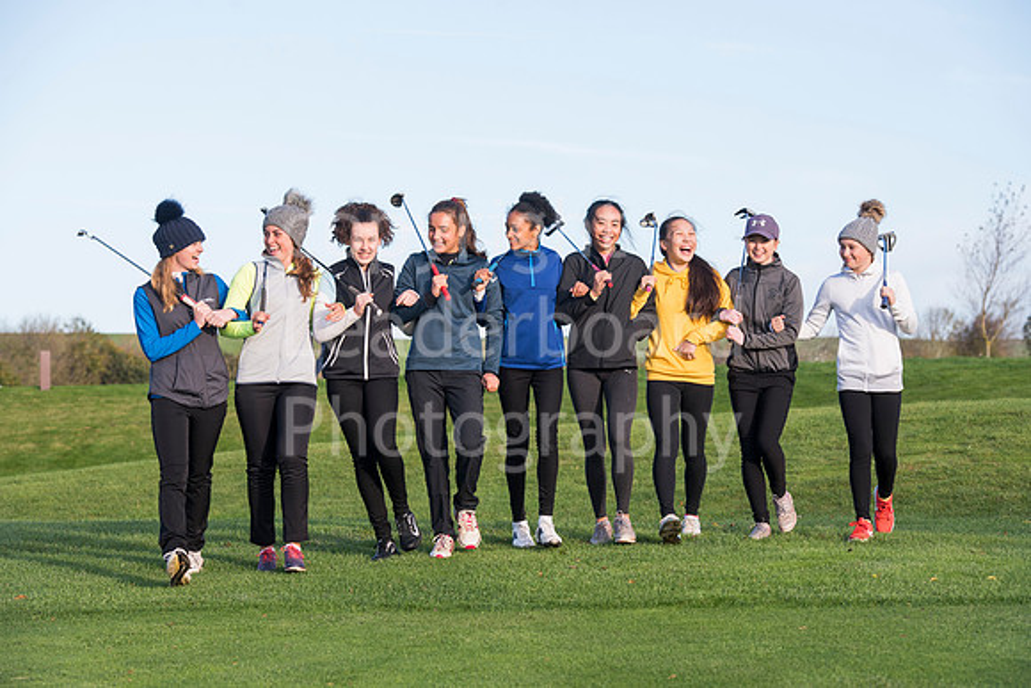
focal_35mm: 105
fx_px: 3008
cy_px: 344
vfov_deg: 13.0
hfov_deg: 19.5
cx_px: 516
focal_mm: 105
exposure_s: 1/320
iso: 200
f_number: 5.6
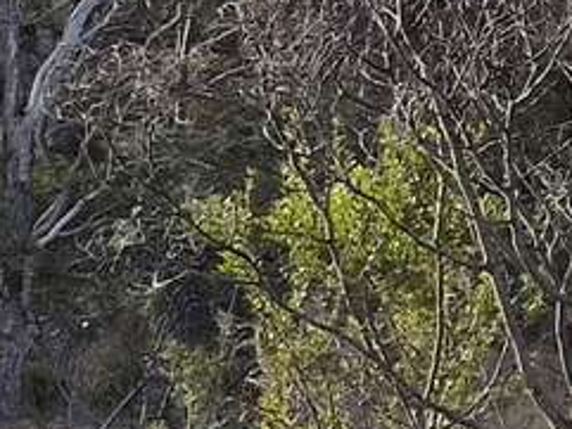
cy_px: 45
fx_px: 3025
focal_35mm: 183
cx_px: 1666
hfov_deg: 9.0
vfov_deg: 8.1
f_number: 1.8
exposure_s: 1/1276
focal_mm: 5.4
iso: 50
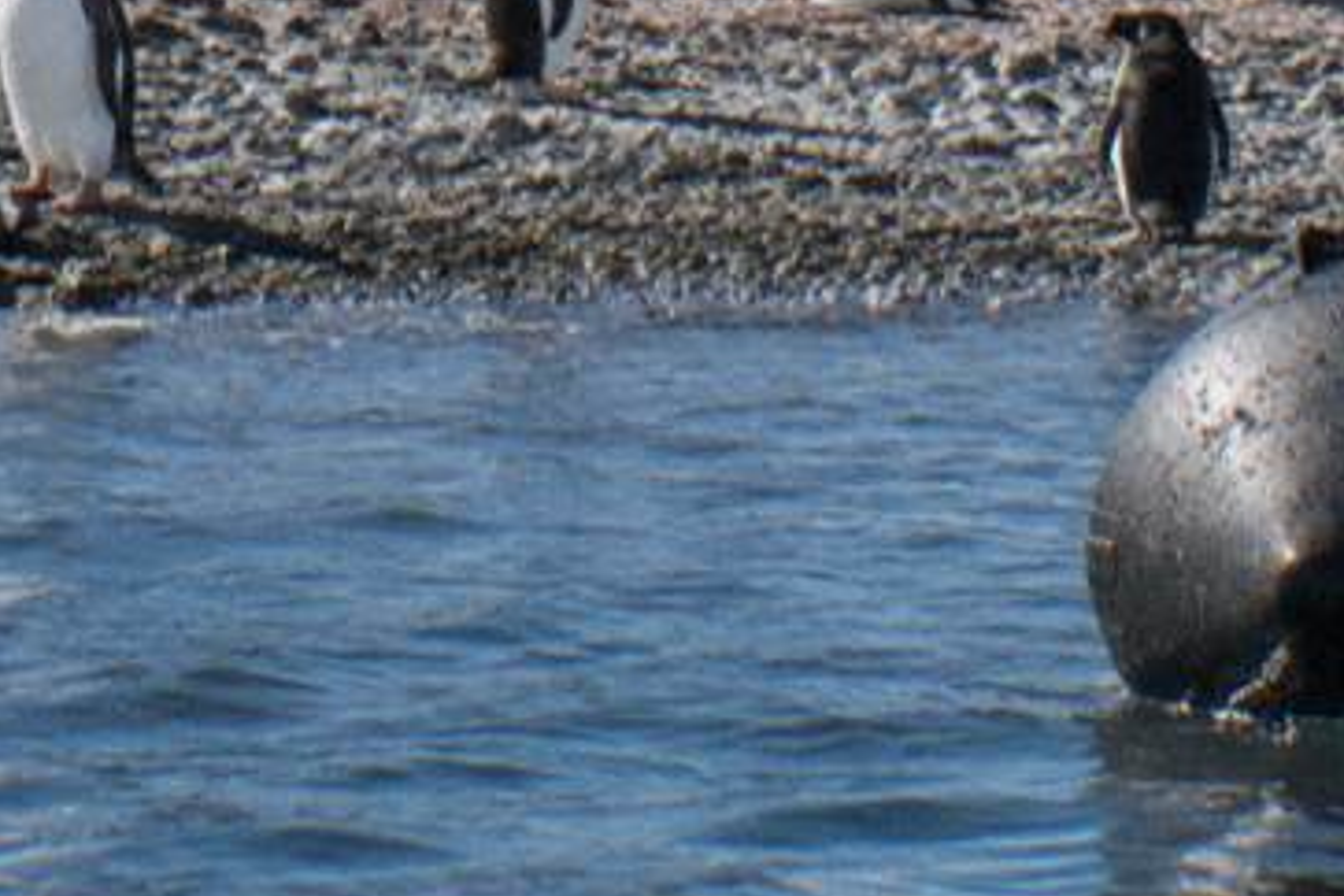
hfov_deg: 14.8
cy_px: -4
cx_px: 1488
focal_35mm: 135
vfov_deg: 10.1
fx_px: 5040
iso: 500
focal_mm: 49
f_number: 4
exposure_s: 1/2500
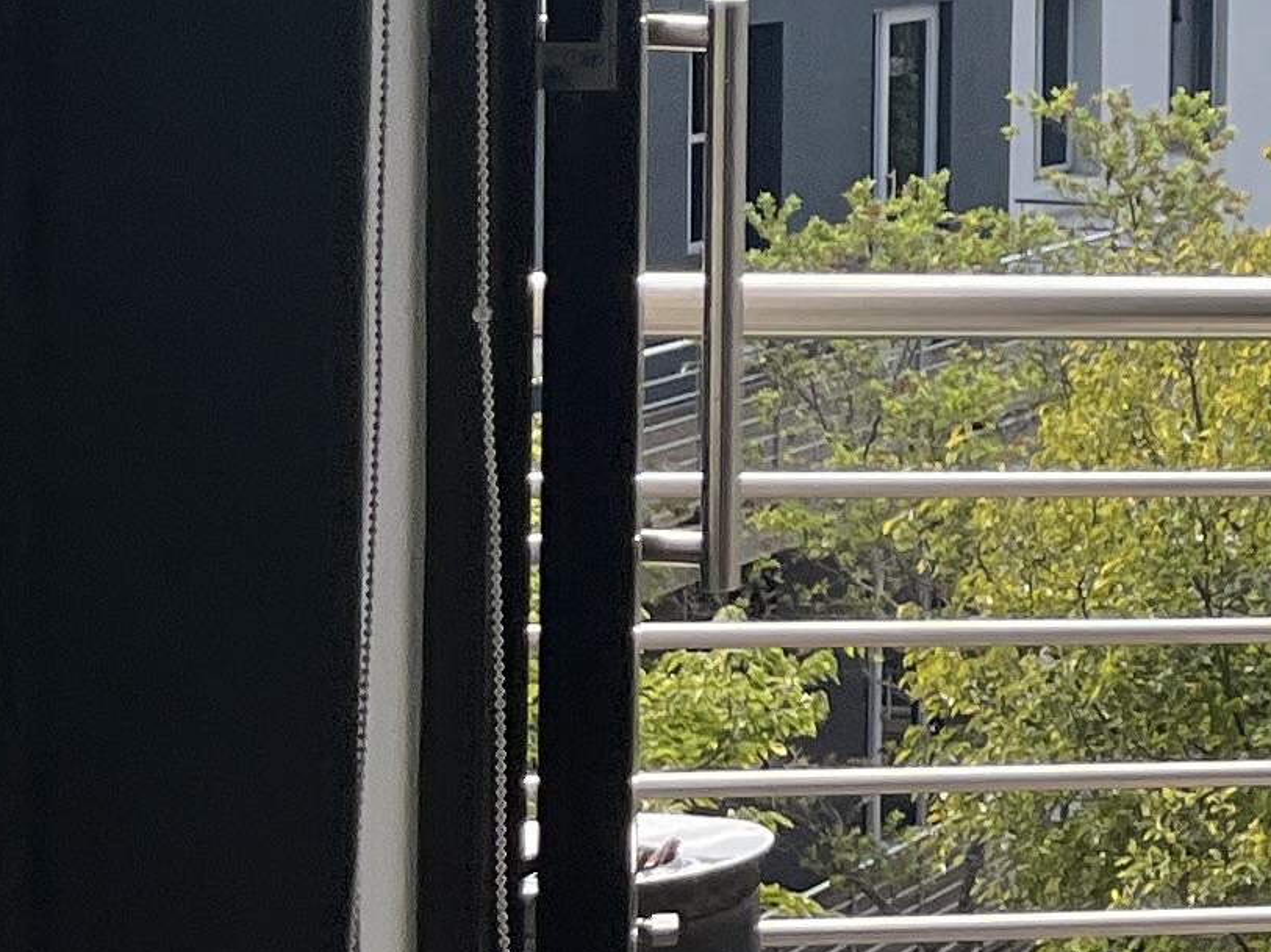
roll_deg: -0.6
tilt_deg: -4.4
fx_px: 4734
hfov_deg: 12.5
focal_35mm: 129
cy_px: 59
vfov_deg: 11.4
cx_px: 2909
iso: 50
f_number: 1.6
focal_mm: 5.1
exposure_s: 1/2967
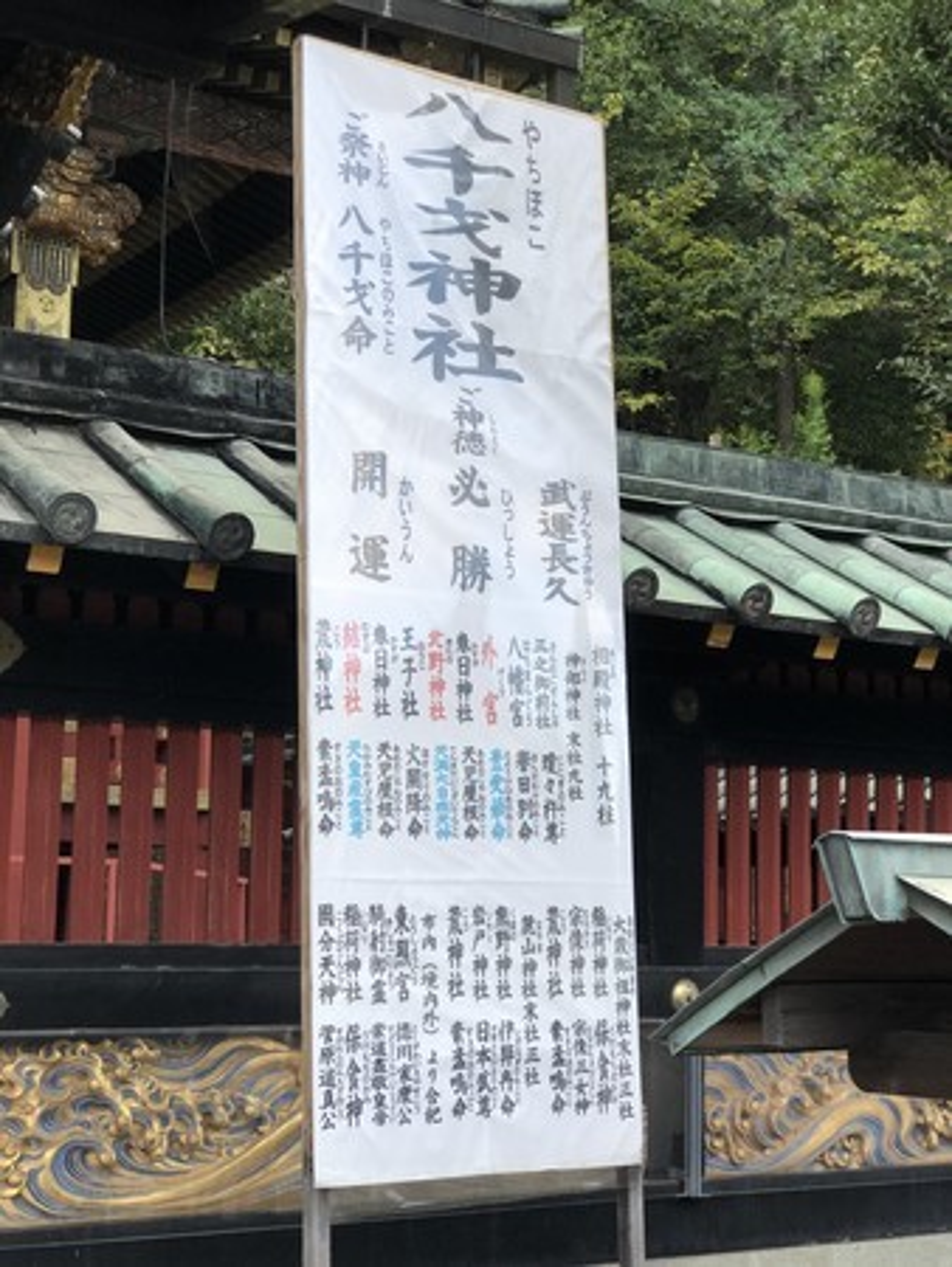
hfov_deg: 25.7
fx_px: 2088
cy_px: 634
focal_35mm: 57
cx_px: 476
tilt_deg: +7.7
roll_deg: -1.3
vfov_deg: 33.8
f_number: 2.8
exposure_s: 1/120
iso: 32
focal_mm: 6.6
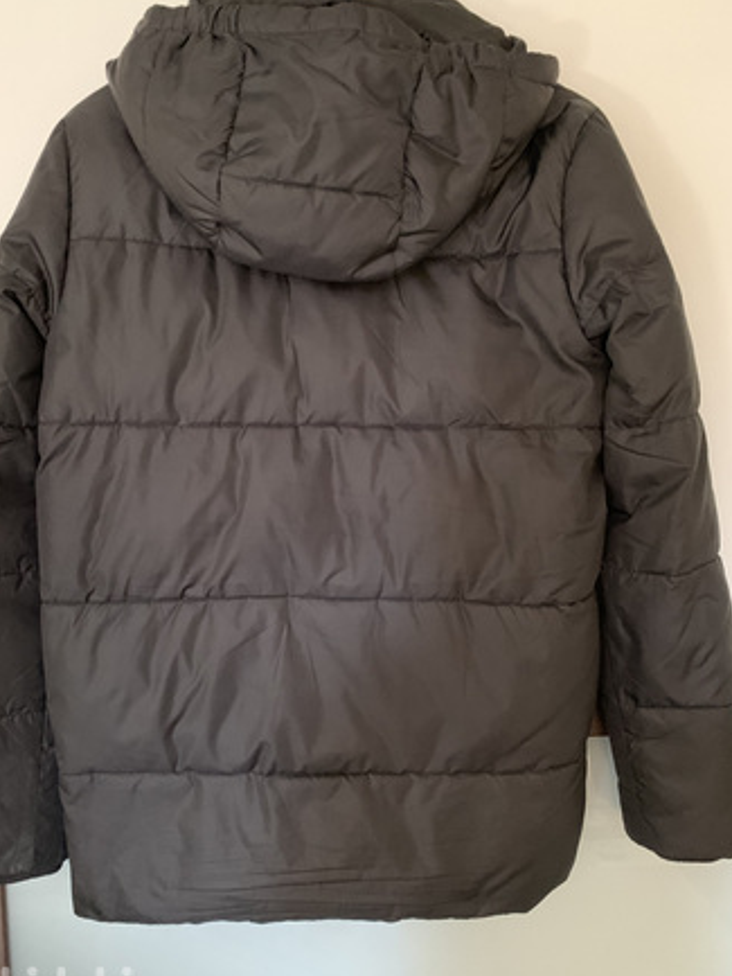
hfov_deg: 46.8
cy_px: 503
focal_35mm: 30
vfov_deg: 59.9
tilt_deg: -5.7
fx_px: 845
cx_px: 330
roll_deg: +1.2
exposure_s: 1/30
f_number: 1.8
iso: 800
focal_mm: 4.25
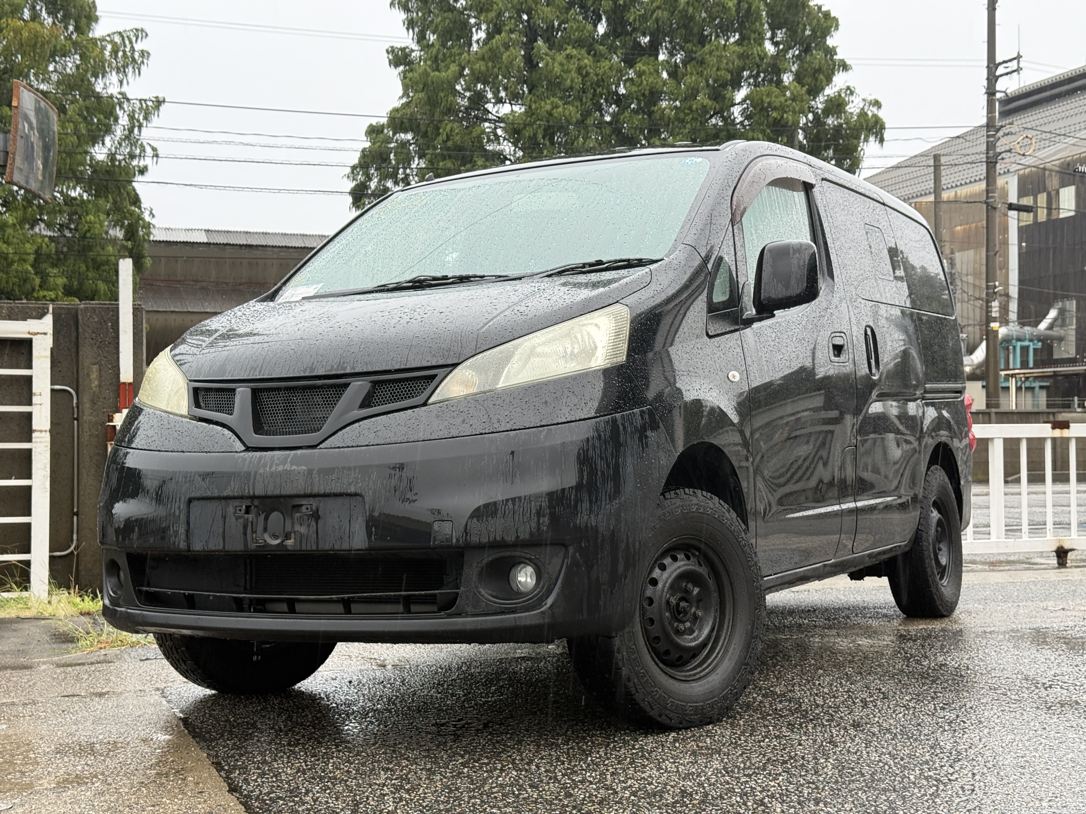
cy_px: 407
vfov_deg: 30.3
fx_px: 1506
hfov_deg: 39.7
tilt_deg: +1.4
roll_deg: +0.3
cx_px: 543
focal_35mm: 48
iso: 160
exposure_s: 1/91
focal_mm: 6.76
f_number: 1.78
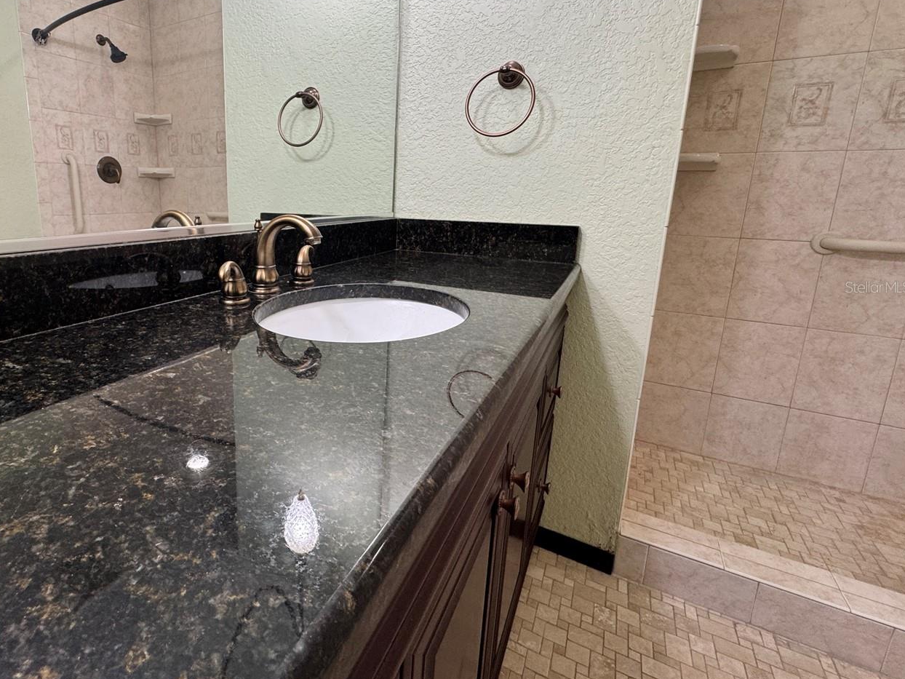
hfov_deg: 85.8
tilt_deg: -12.1
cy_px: 287
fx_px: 471
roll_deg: -0.7
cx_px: 332
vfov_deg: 71.1
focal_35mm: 18
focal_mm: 2.22
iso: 200
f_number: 2.2
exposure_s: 1/60
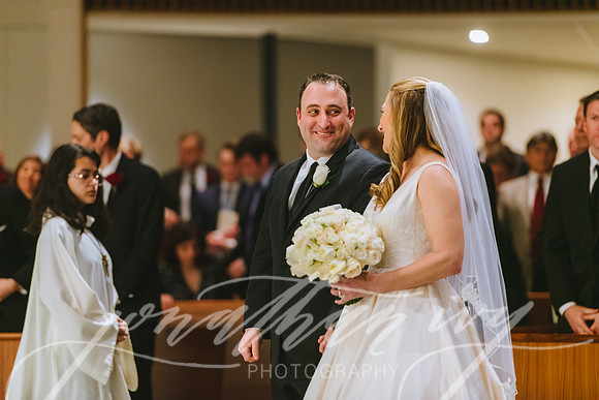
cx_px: 300
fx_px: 3245
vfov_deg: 7.0
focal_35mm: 195
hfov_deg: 10.5
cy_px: 200
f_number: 2.8
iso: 3200
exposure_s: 1/200
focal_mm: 195
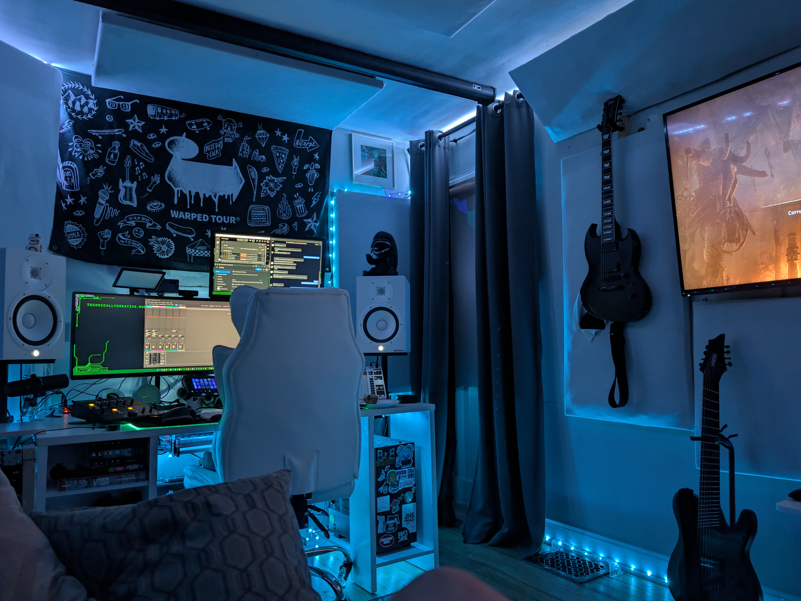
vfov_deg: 54.9
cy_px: 307
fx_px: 578
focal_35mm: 25
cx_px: 414
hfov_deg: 69.4
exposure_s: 1/15
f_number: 1.68
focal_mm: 6.9
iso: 114
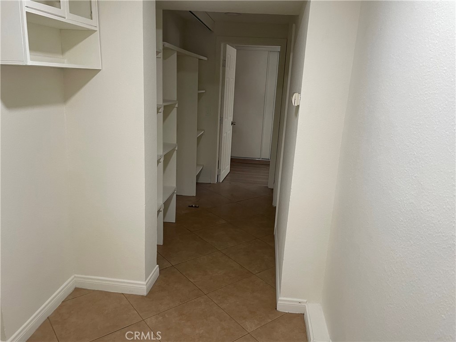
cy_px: 171
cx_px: 228
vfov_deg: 53.1
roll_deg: -3.2
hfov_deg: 67.3
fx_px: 343
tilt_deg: -11.8
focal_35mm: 26
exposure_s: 1/60
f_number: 1.6
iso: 100
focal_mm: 4.2
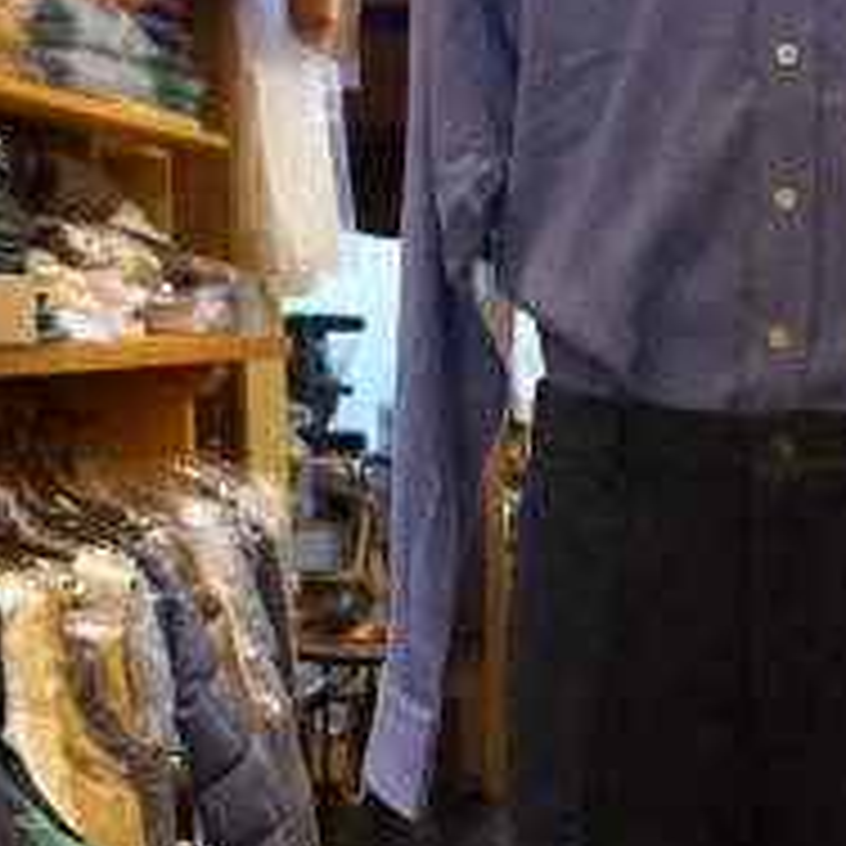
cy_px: 734
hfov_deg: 21.6
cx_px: 792
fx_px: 2157
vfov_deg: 21.8
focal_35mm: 78
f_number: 4
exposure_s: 1/125
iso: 3200
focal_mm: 18
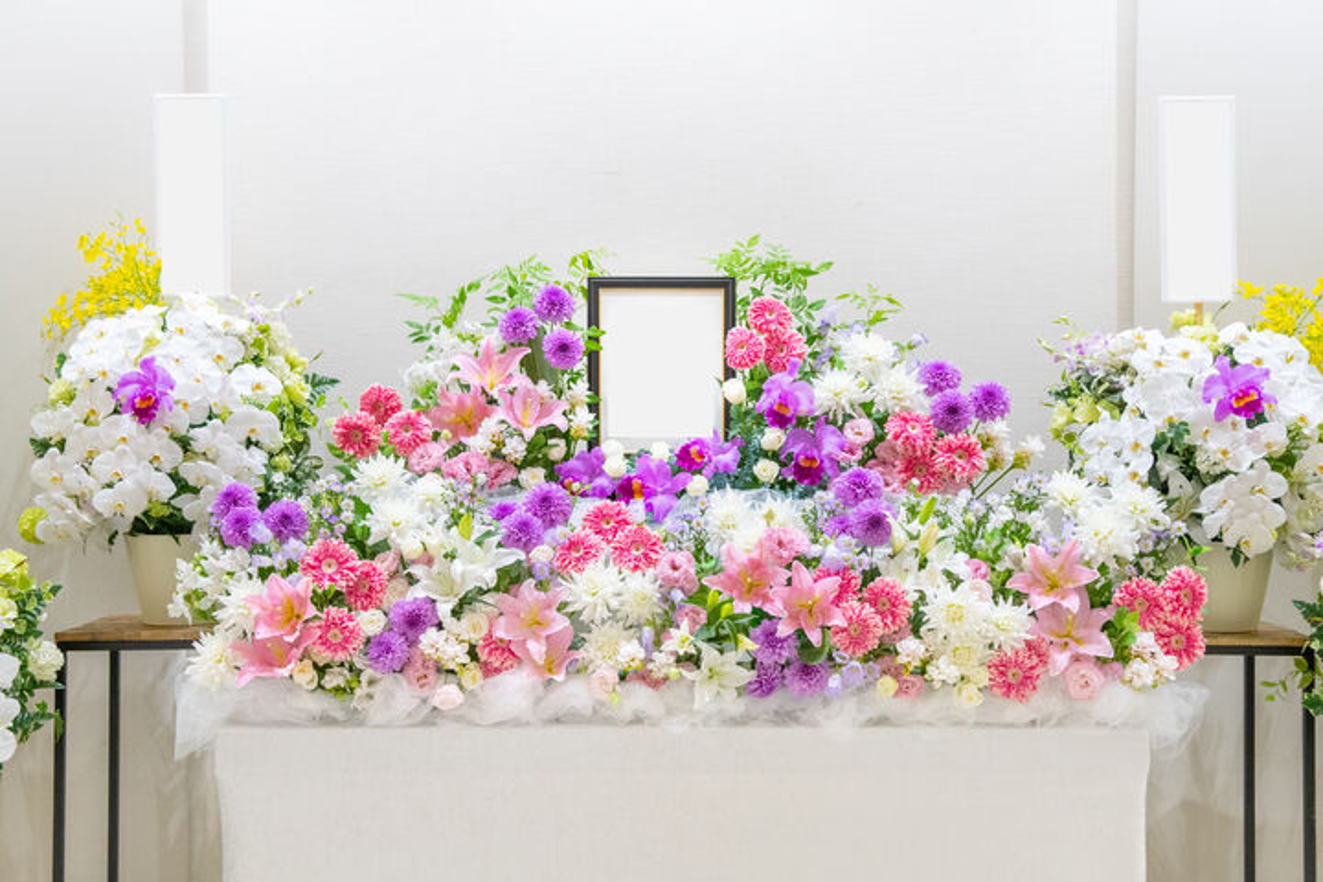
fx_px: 1764
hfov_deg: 41.1
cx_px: 662
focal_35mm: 48
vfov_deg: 28.1
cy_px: 441
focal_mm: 32
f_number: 6.3
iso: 2000
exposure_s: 1/100
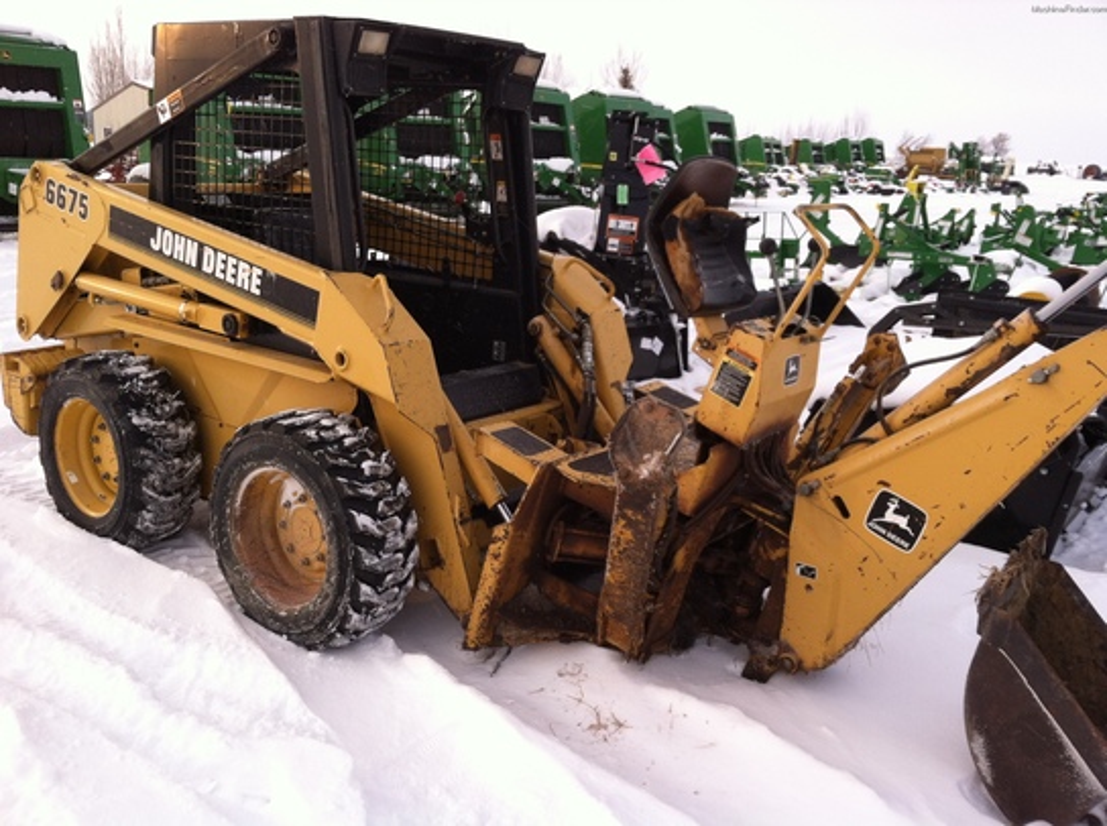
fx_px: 1117
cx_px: 554
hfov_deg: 52.7
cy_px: 413
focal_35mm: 35
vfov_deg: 40.6
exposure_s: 1/268
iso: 80
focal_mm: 3.85
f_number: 2.8
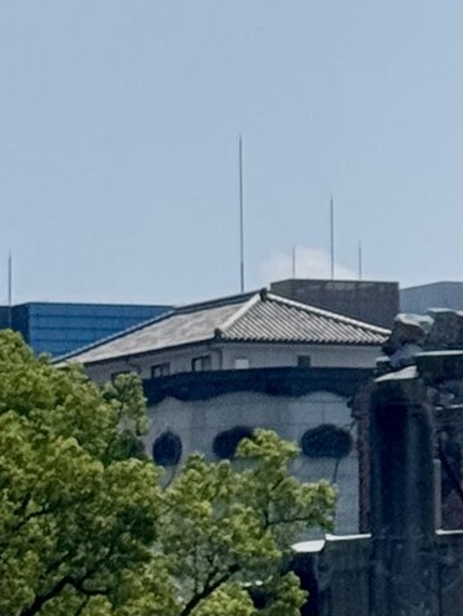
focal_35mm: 253
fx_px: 4510
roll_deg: -0.5
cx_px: 1043
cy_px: 16
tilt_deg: +11.9
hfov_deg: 5.7
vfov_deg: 7.8
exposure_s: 1/15385
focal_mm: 6.76
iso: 80
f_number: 1.78
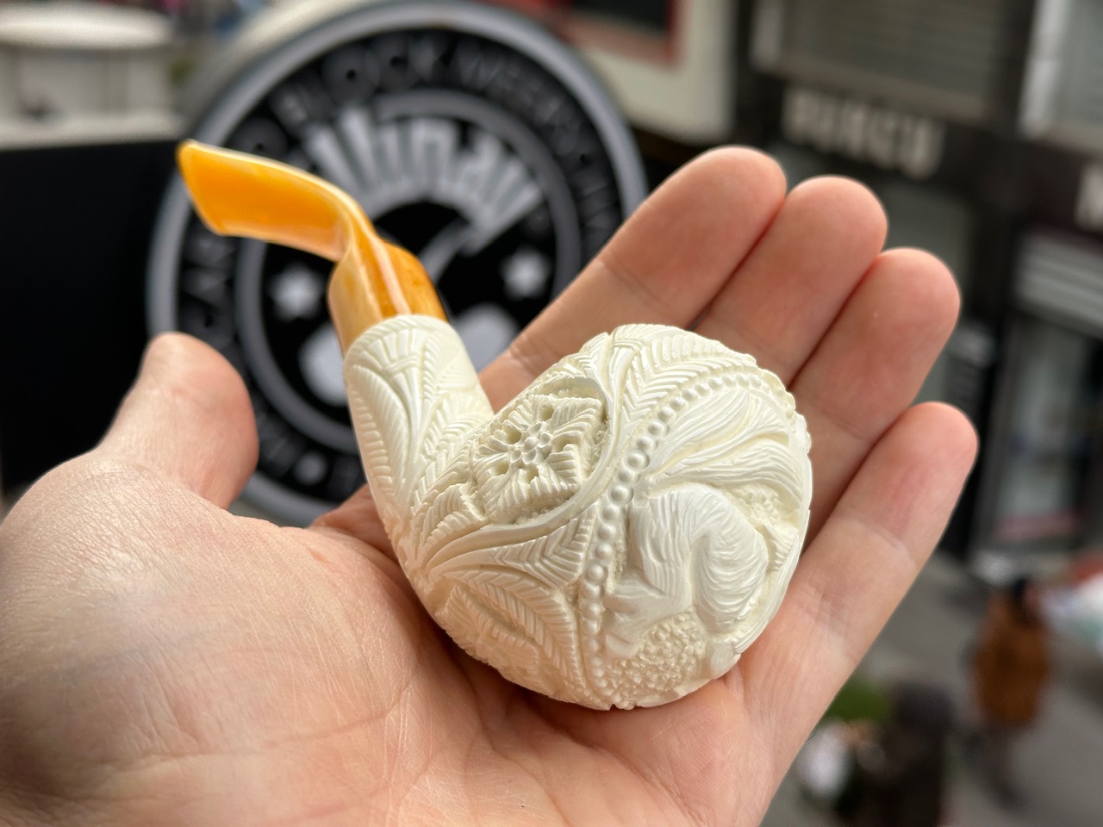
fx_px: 1529
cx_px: 552
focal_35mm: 48
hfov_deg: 39.7
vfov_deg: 30.3
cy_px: 414
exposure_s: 1/1019
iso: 64
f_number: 1.78
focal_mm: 6.86
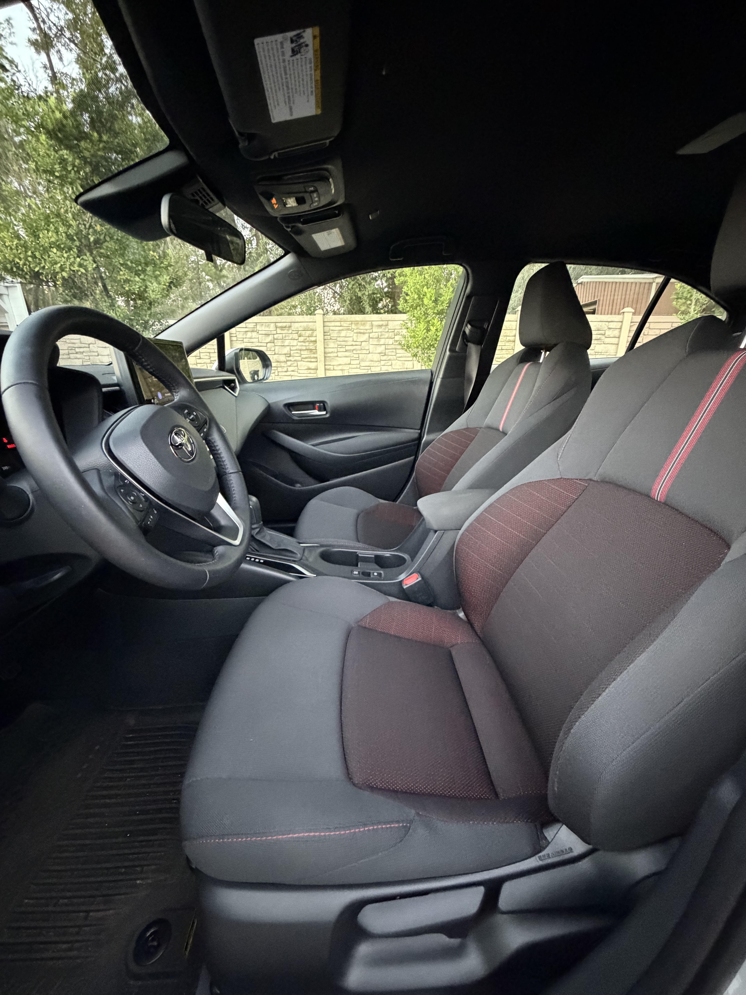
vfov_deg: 102.1
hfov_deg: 85.7
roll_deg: +0.4
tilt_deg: -19.6
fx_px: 402
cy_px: 498
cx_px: 373
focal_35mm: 14
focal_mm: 2.22
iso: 1600
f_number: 2.2
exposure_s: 1/40
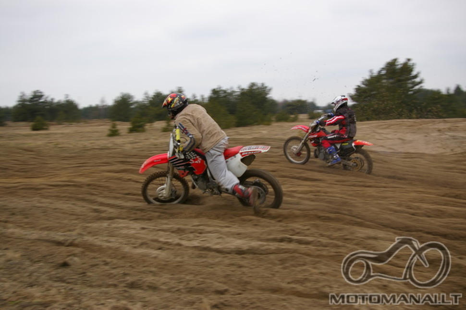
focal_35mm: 39
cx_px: 233
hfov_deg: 49.6
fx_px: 504
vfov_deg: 34.2
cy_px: 155
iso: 200
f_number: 5.6
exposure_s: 1/125
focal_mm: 26
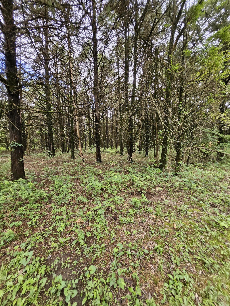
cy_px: 153
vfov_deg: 106.2
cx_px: 115
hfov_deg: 89.9
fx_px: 115
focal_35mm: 13
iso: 80
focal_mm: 1.74
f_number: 2.2
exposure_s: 1/66.3
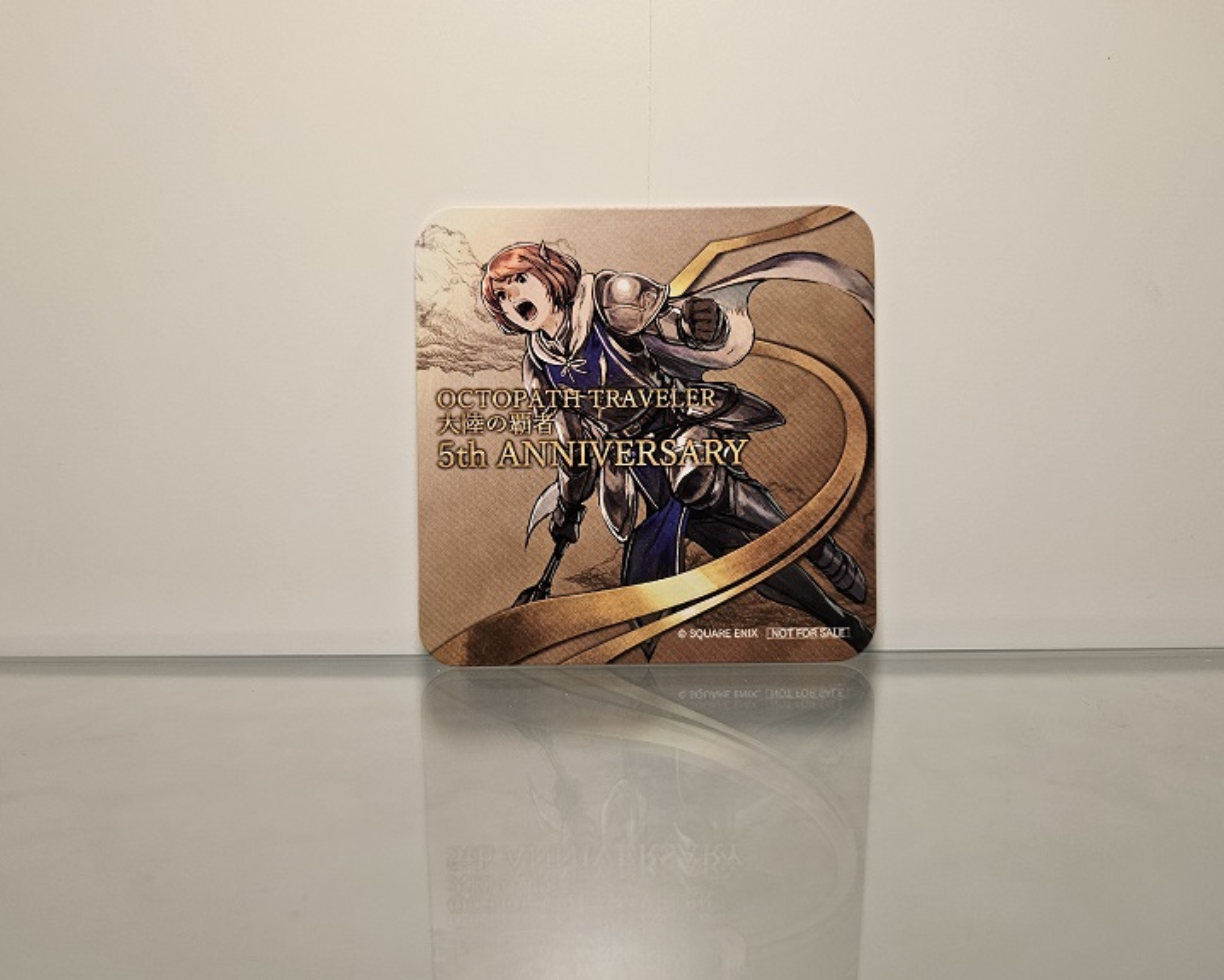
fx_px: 906
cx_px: 629
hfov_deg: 68.1
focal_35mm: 25
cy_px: 494
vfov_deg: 56.8
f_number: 1.8
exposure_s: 1/100
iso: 160
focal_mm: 5.4
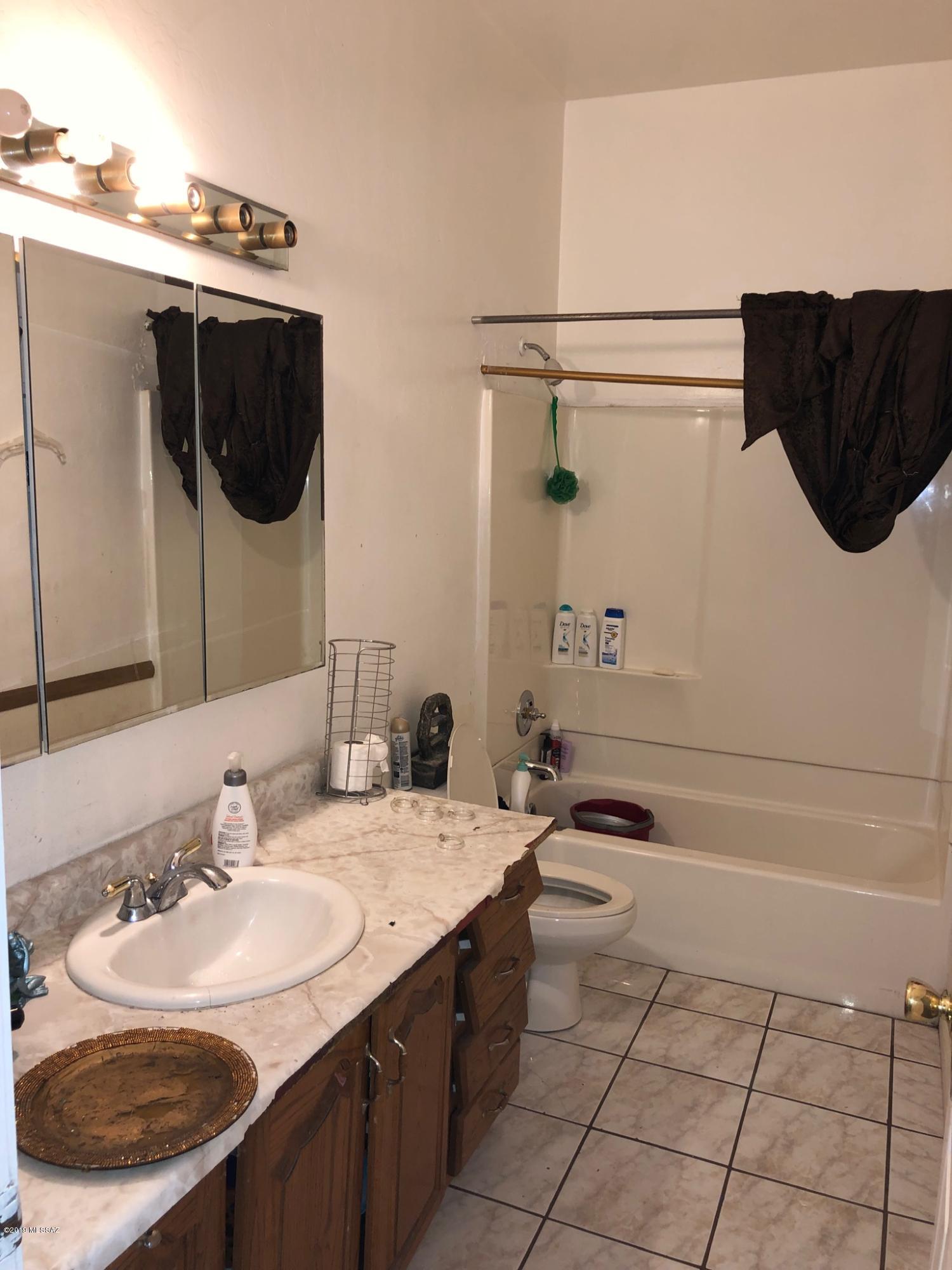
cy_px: 635
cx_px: 476
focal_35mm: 28
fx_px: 1027
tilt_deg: -9.2
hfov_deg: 49.7
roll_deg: -1.3
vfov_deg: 63.4
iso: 32
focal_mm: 4
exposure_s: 1/12
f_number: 1.8
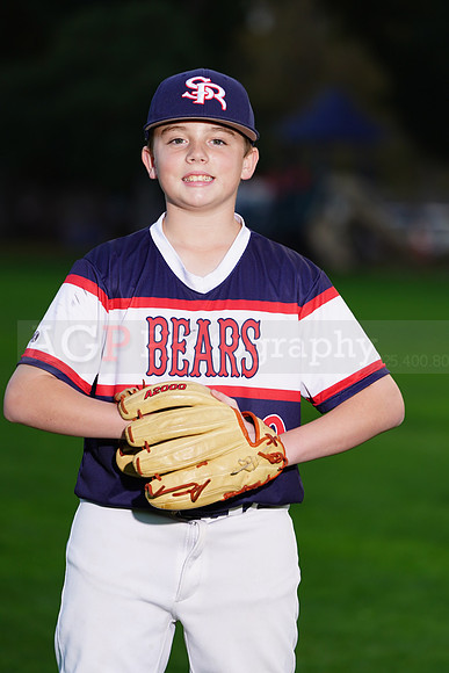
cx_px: 224
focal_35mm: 279
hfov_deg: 4.9
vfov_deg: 7.4
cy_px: 336
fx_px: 5216
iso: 320
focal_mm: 279
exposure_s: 1/200
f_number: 5.6
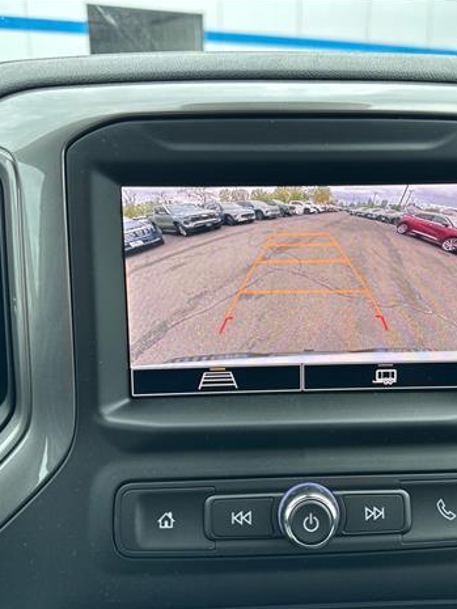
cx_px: 288
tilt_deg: -17.4
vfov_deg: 55.3
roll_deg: -0.9
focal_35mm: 33
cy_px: 309
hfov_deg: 42.6
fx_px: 581
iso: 160
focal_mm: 6.86
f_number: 1.78
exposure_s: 1/121
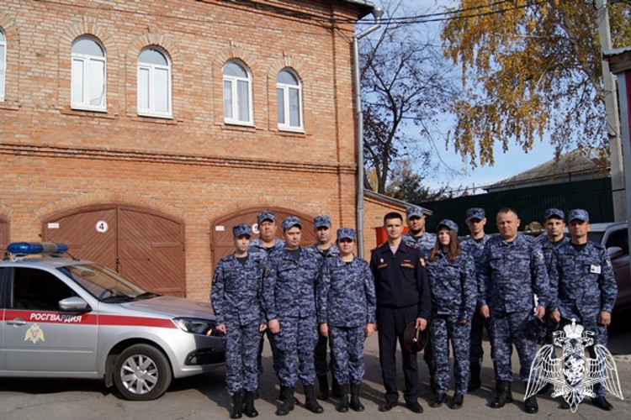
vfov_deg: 47.9
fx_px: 473
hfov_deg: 67.4
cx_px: 316
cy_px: 210
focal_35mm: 27
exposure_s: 1/400
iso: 100
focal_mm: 18
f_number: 6.3
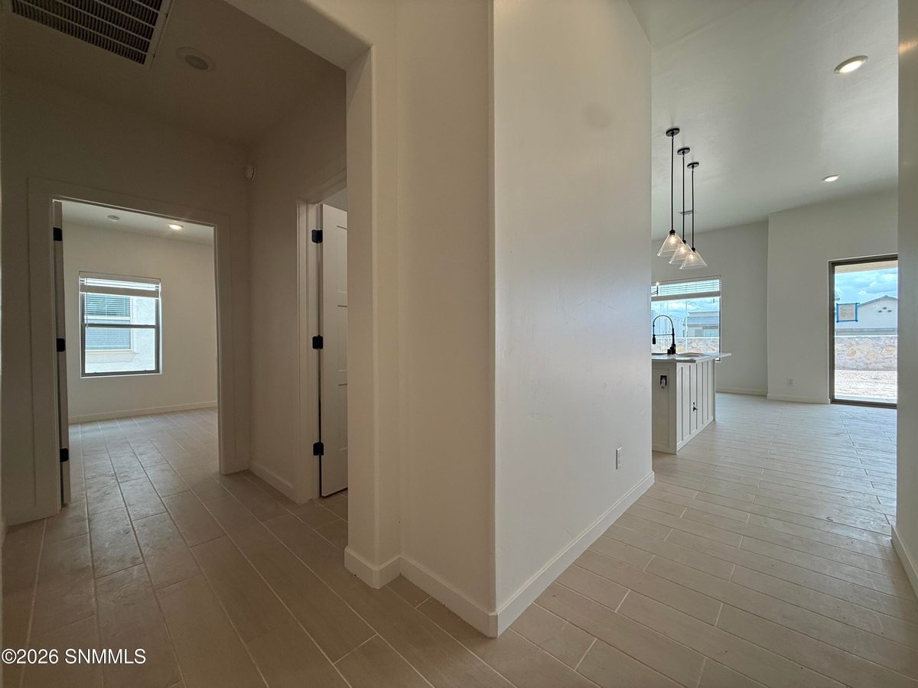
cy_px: 344
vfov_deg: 85.7
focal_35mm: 14
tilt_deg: +0.0
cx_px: 459
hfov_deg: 102.1
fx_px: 371
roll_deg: -0.3
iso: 64
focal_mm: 2.22
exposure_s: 1/132
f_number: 2.2
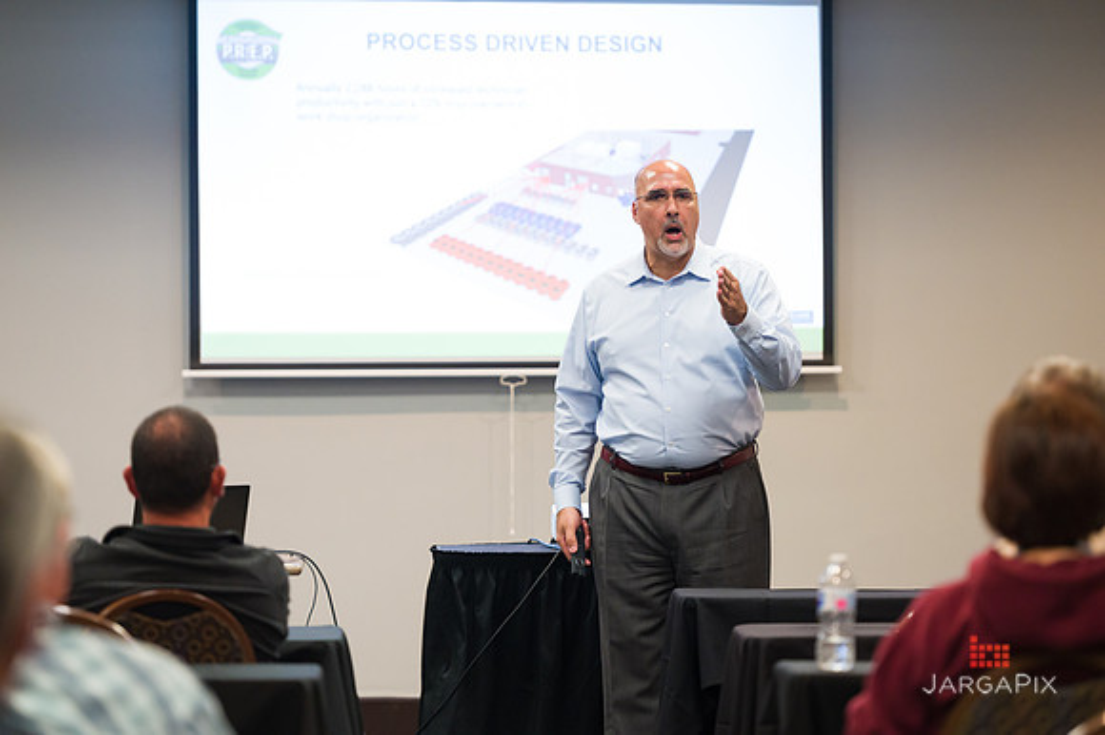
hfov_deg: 12.8
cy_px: 368
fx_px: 4908
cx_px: 552
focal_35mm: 160
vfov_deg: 8.6
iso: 2500
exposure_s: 1/125
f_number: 3.2
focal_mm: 160
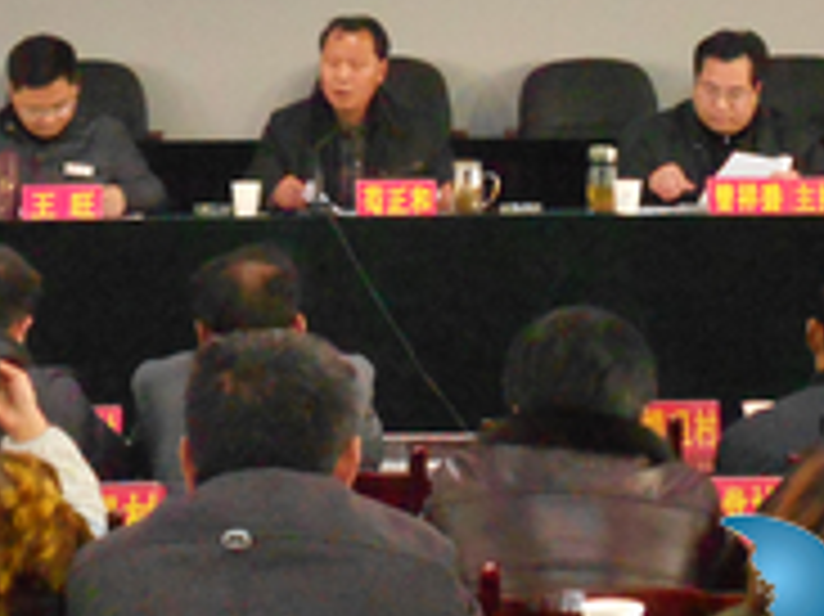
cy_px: -79
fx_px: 3188
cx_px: 306
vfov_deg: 10.9
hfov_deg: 14.7
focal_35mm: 134
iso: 1000
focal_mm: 8.8
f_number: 4.5
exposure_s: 1/60
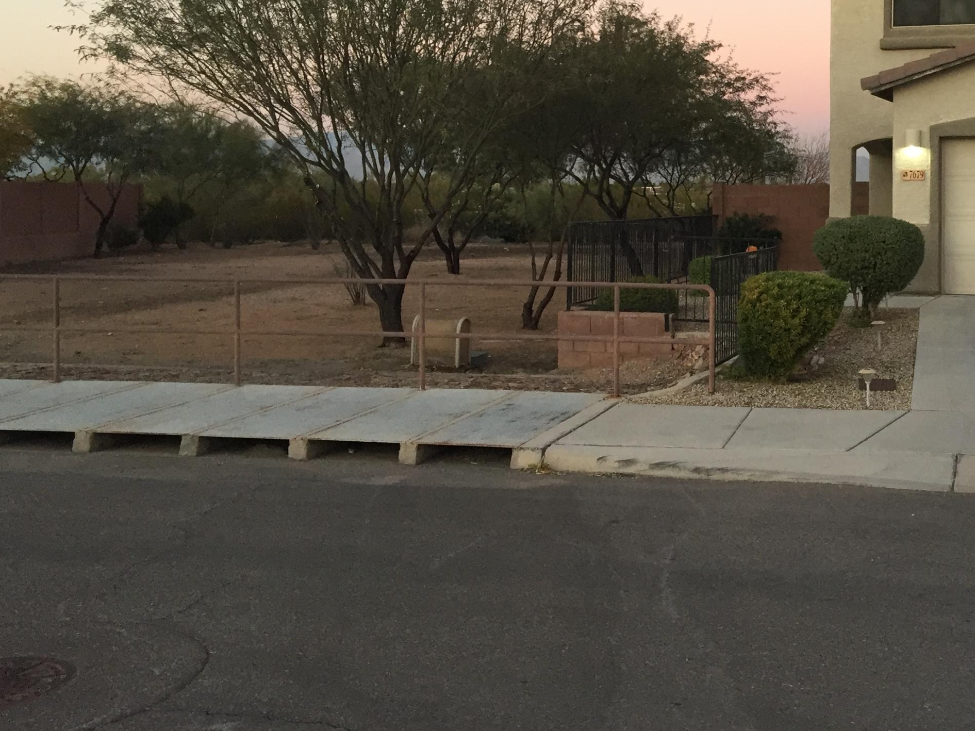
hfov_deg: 39.9
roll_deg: -0.6
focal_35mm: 46
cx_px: 748
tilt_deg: -1.2
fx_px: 1296
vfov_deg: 31.1
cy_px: 207
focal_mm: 4.15
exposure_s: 1/30
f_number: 2.2
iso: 40
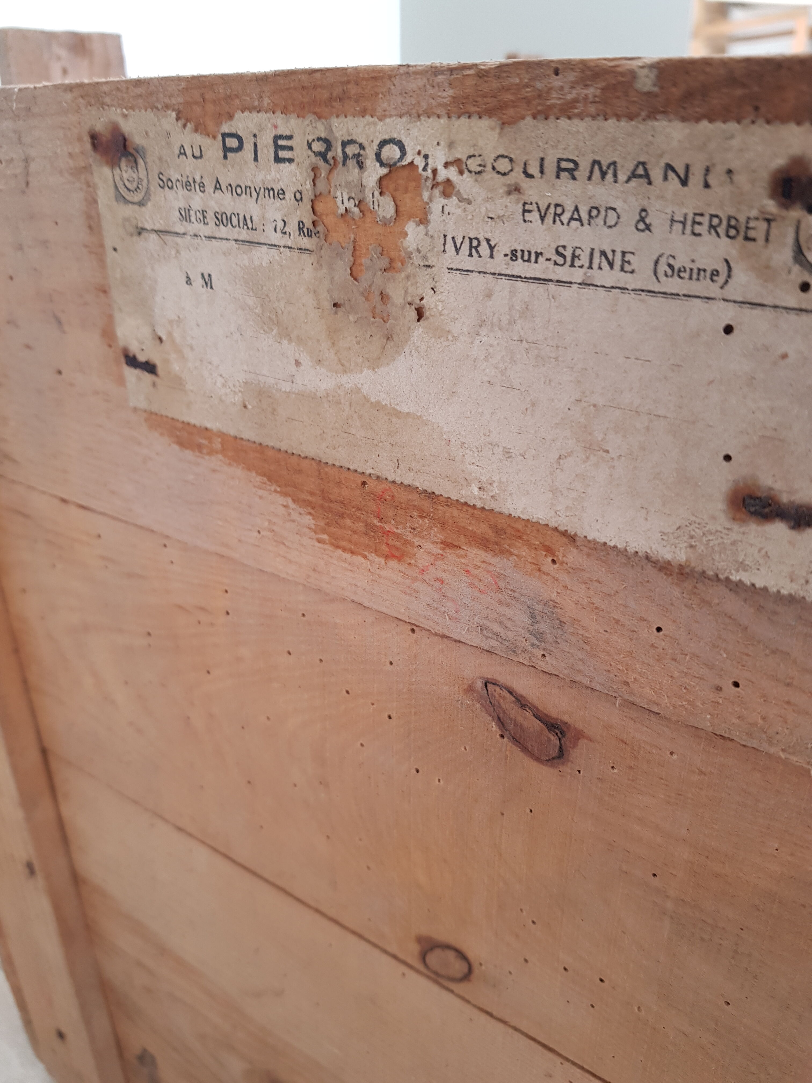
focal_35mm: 26
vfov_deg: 67.3
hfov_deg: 53.1
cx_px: 406
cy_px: 542
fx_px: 813
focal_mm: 4.2
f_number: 1.7
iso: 80
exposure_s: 1/60
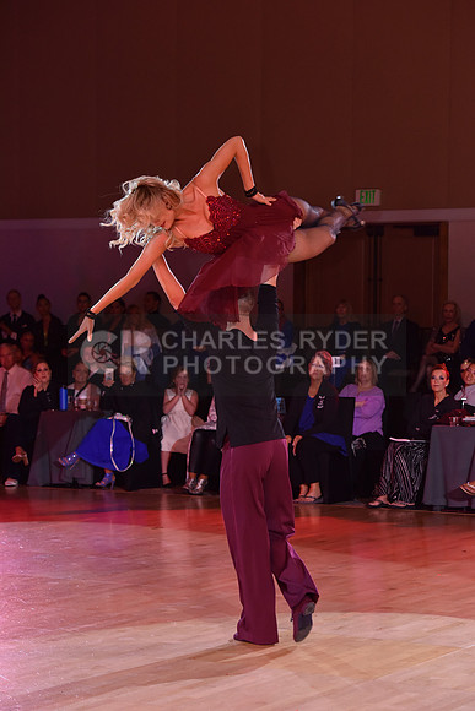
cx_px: 238
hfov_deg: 13.0
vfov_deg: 19.5
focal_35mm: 105
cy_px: 356
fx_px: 2077
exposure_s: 1/250
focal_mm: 105
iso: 1600
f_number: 5
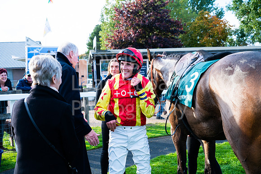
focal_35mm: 41
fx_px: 297
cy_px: 87
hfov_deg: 47.4
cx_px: 130
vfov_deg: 32.6
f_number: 4
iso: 500
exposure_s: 1/1000
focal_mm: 41
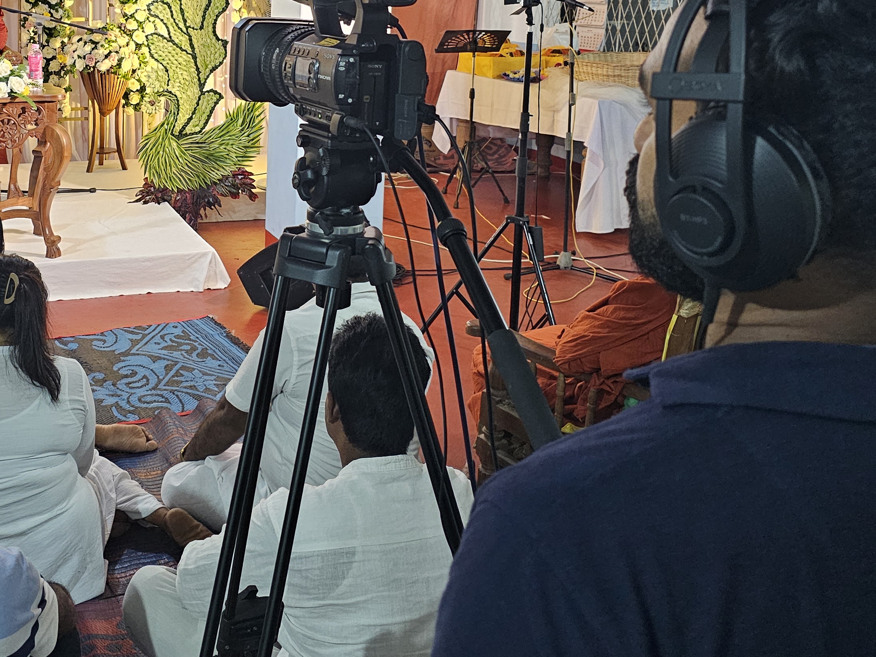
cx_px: 249
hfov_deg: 43.7
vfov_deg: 33.1
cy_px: 109
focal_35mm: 42
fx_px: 1063
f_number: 1.7
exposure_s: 1/100
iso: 800
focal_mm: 6.3
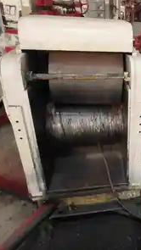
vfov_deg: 62.6
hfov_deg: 34.1
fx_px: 206
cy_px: 124
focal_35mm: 31
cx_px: 144
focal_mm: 3.7
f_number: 3.5
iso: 800
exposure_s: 1/20
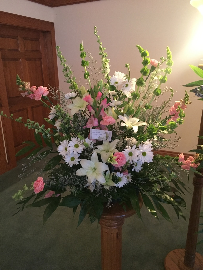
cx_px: 102
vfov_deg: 61.7
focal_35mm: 29
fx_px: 227
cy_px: 135
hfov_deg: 48.2
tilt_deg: -17.0
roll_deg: +2.3
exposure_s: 1/15
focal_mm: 4.15
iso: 250
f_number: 2.2
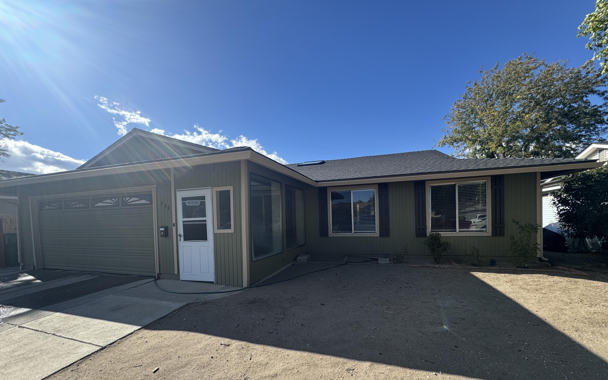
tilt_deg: -2.3
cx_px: 305
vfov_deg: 74.1
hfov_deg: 101.5
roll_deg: +1.5
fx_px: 249
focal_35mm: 15
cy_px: 226
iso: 40
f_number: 2.2
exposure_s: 1/605
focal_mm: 2.22
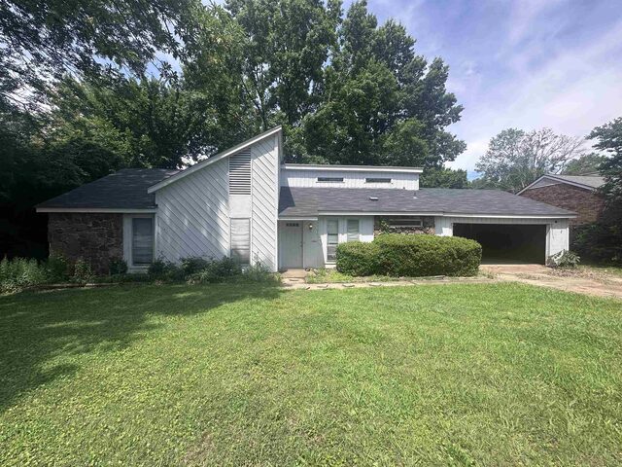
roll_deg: -0.5
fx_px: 252
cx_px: 311
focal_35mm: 14
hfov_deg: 102.1
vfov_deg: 85.7
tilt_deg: -0.8
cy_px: 234
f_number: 2.2
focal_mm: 2.22
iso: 50
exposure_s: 1/1171
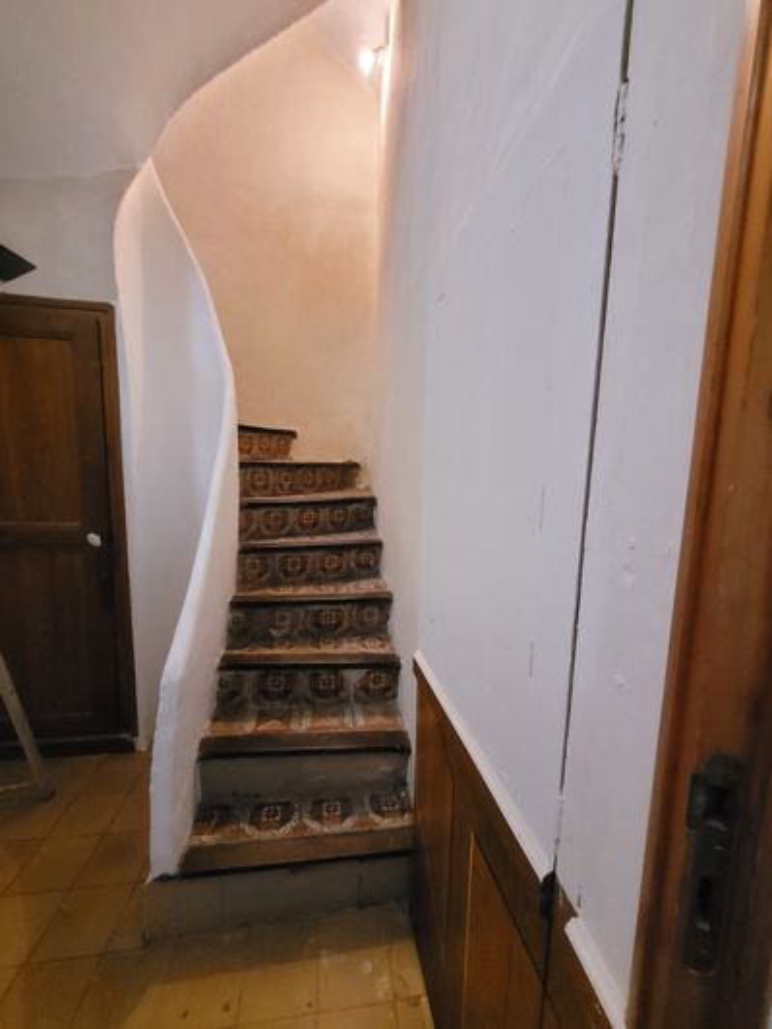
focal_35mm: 13
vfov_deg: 106.2
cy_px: 514
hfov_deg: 89.9
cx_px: 386
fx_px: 387
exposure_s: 1/25
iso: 1250
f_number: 2.2
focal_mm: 1.74
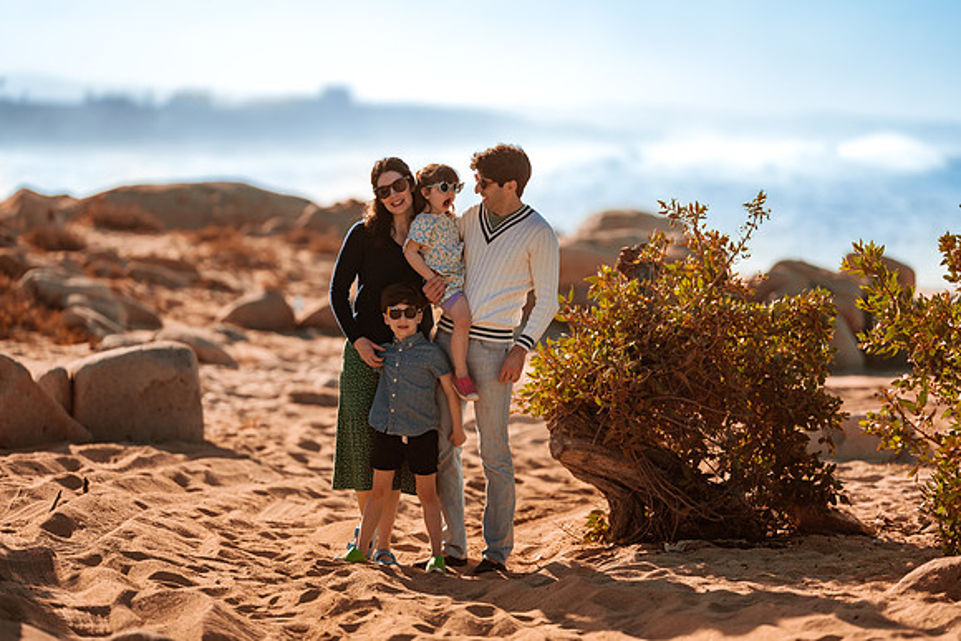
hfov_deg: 15.2
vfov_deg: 10.2
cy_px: 320
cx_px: 480
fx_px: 3604
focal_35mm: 135
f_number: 1.8
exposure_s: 1/4000
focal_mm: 135
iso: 50
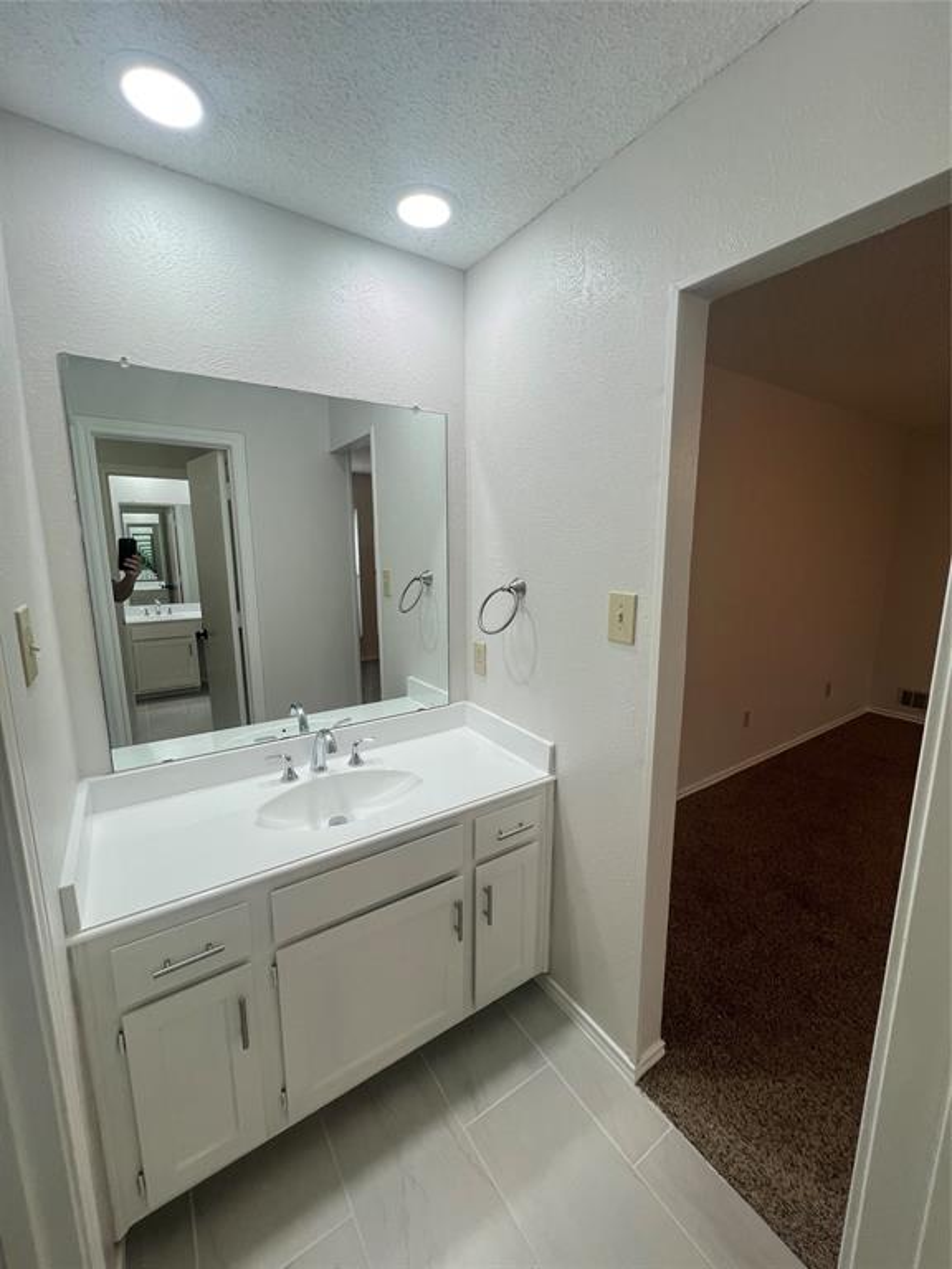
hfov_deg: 89.9
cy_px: 634
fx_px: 477
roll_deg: -1.4
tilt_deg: -10.7
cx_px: 476
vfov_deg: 106.2
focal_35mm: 13
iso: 40
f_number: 1.8
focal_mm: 1.57
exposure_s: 1/120
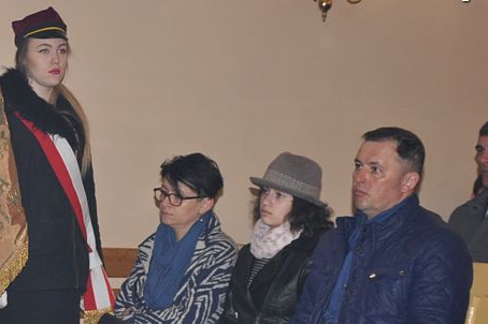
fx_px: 1978
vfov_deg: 9.4
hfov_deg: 13.9
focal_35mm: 146
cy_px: 253
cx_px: 57
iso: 800
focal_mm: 52
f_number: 5.6
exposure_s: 1/60
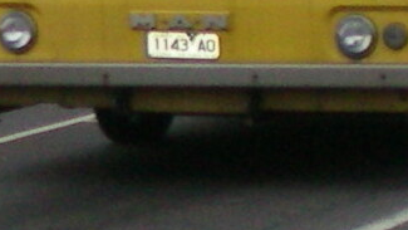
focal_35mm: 109
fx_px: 1180
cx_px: 365
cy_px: -146
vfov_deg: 10.6
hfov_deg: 19.3
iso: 64
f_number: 3.1
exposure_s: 1/125
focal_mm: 6.3
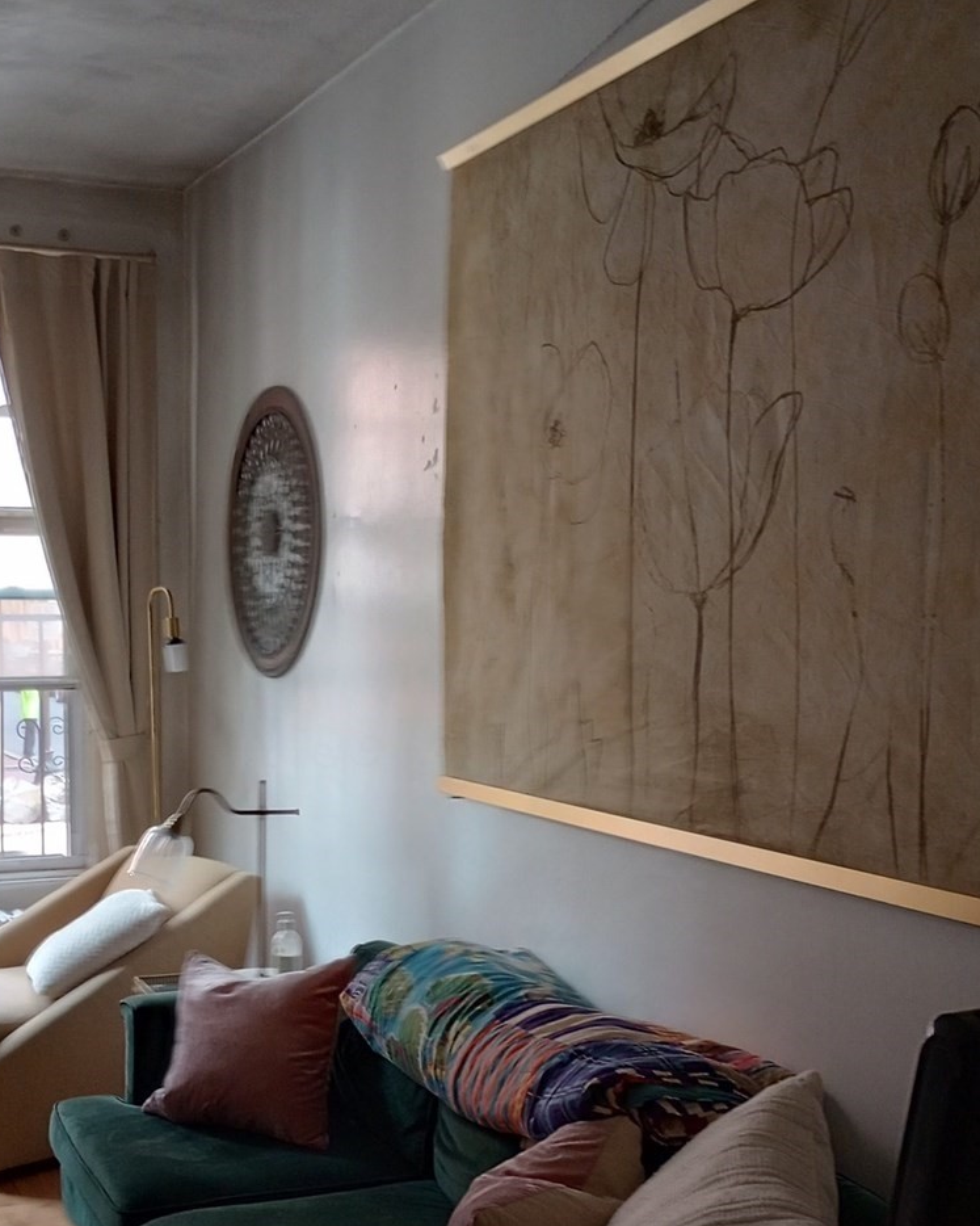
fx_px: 1632
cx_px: 343
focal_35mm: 45
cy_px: 755
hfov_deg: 33.2
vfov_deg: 40.9
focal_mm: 4.27
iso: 883
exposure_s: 1/24
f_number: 1.8
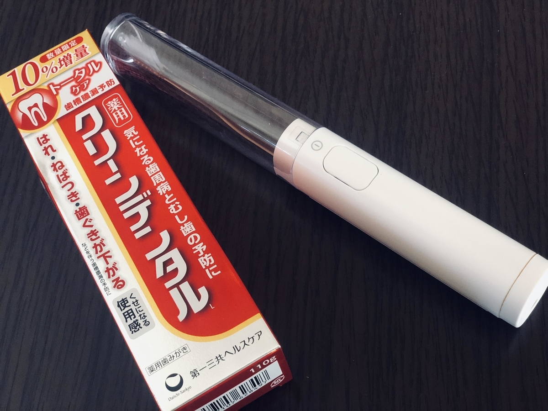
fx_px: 823
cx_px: 274
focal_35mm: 52
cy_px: 206
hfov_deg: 36.8
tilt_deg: -61.0
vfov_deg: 28.0
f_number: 2.4
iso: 160
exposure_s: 1/24
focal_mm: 6
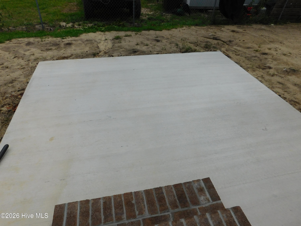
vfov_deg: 58.9
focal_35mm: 23
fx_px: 200
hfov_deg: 73.9
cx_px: 150
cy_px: 113
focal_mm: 4
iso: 125
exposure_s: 1/1000
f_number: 6
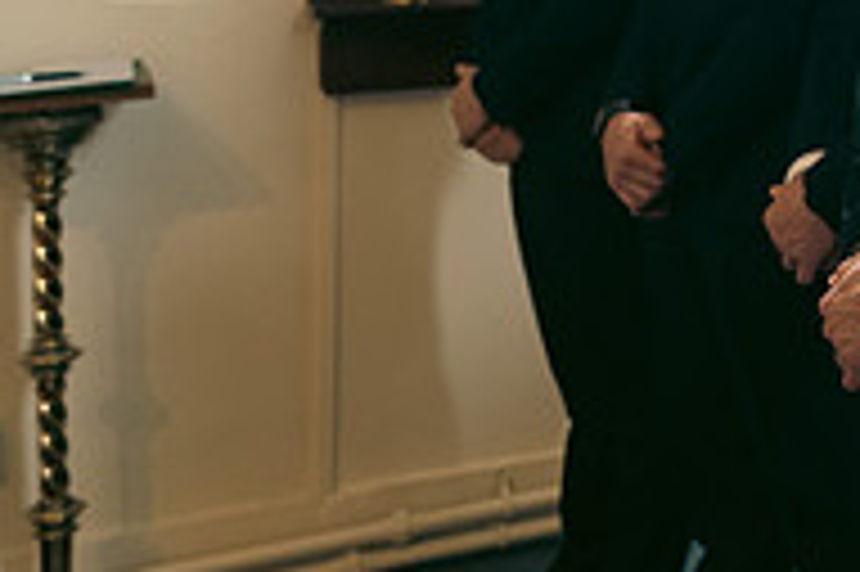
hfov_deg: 22.5
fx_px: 1742
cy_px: -101
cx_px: 1301
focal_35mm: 73
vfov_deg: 17.8
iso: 2000
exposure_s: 1/200
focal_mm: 24
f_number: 3.5
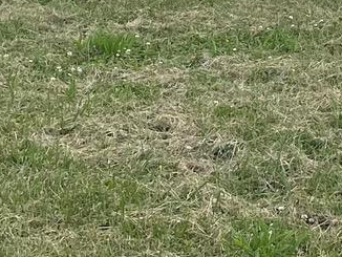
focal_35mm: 157
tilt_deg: +0.1
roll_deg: -2.7
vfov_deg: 8.8
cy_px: -296
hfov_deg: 12.1
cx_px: 466
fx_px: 1552
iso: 32
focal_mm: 5.1
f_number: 1.6
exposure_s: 1/3559
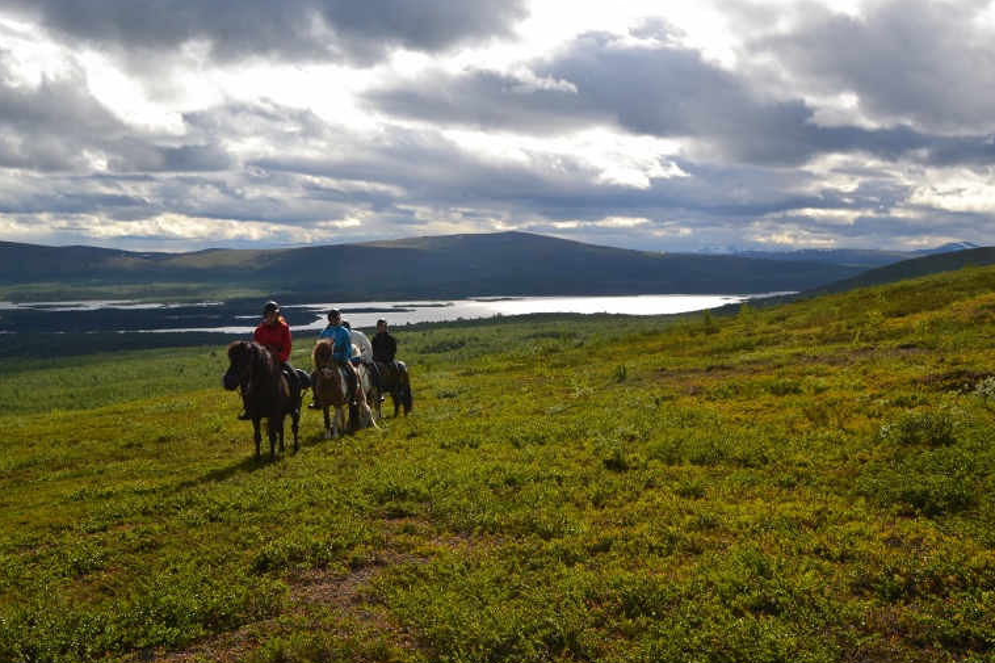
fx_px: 1050
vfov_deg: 35.0
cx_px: 501
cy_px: 326
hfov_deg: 50.7
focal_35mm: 38
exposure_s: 1/500
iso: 320
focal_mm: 24
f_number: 11
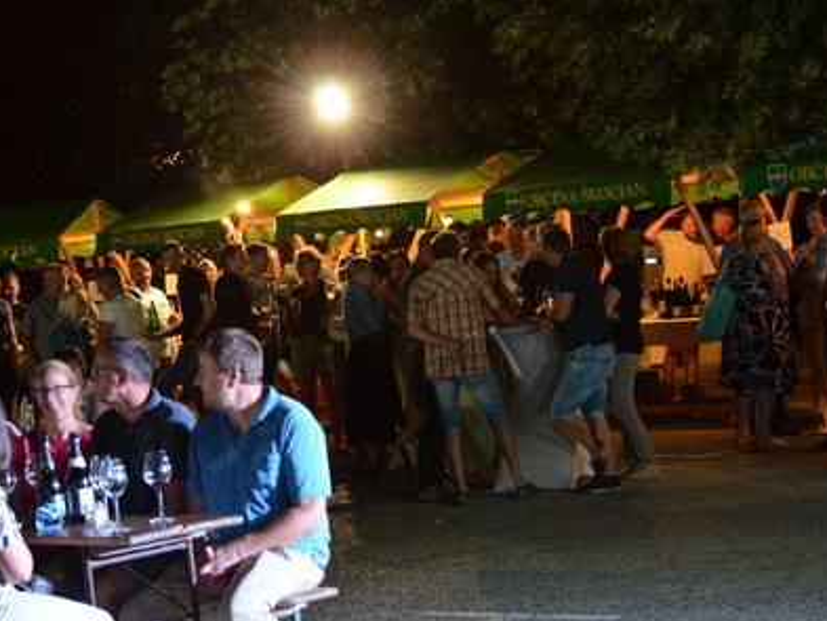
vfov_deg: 16.3
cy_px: 312
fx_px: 2164
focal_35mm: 91
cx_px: 421
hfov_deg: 21.6
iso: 2200
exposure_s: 1/30
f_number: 4.5
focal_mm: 55
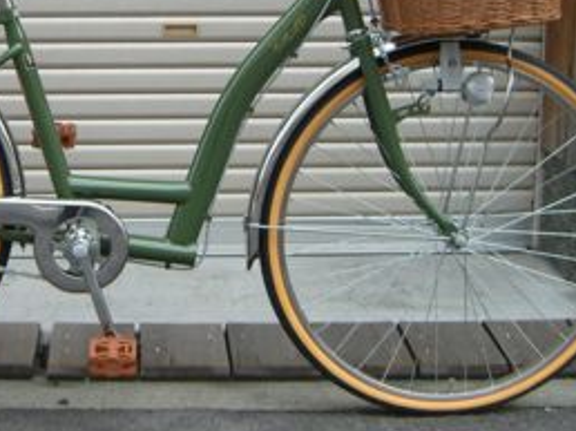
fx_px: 1214
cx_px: 133
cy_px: 95
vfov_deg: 19.9
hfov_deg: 26.3
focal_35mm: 73
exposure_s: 1/100
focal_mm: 7.9
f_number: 2.8
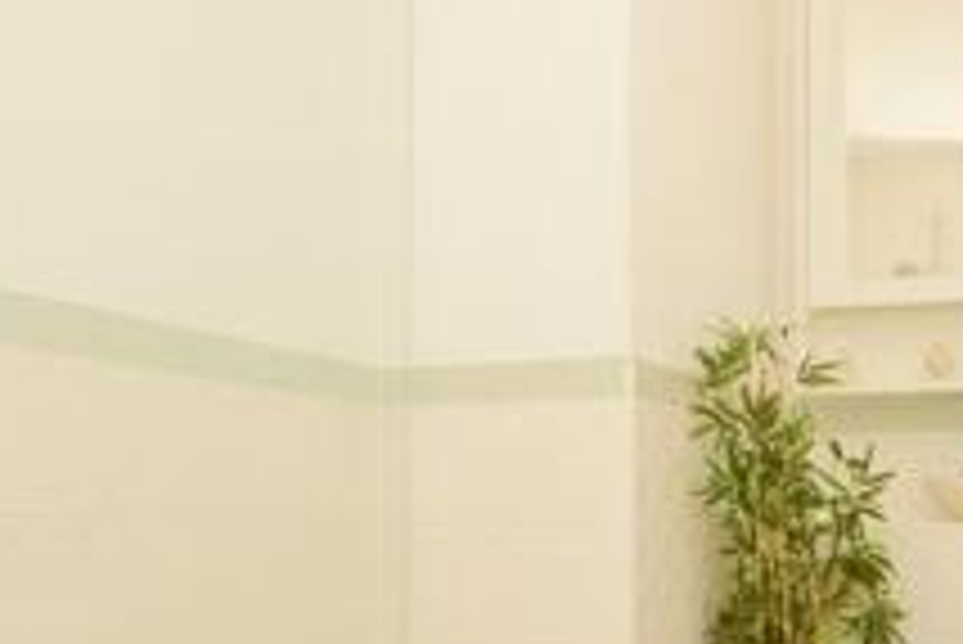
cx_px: 702
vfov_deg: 28.5
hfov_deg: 41.7
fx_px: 1231
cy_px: 534
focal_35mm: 46
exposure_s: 1/60
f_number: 7.1
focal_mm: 10
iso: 400
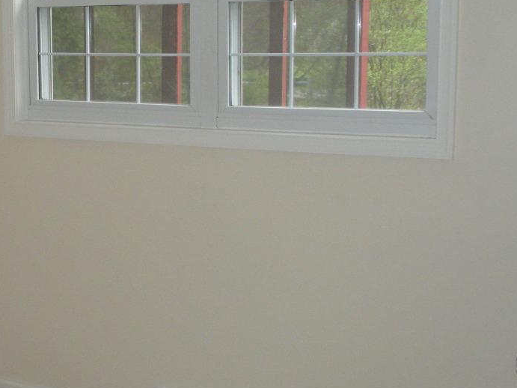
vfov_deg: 19.6
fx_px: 1120
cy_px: 173
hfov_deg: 25.5
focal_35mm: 75
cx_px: 94
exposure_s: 1/30
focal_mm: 6.3
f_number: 3.5
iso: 200
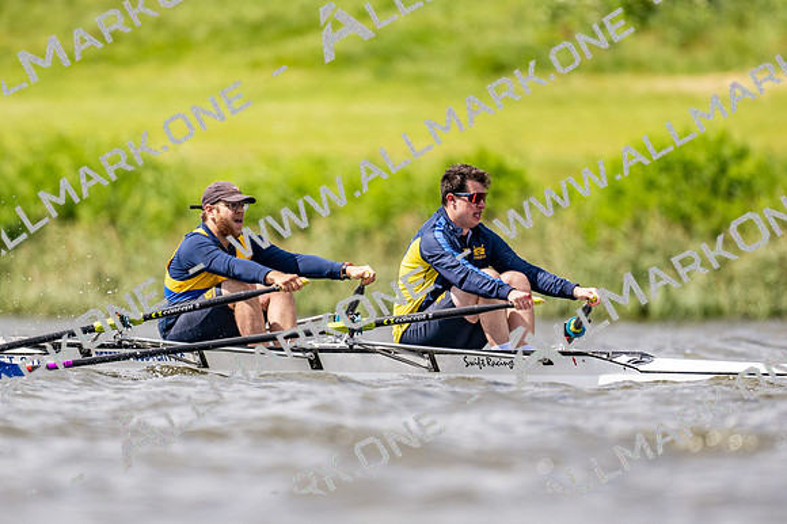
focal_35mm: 900
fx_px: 19663
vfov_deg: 1.5
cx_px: 394
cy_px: 262
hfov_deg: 2.3
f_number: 4
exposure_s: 1/2500
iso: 320
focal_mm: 600
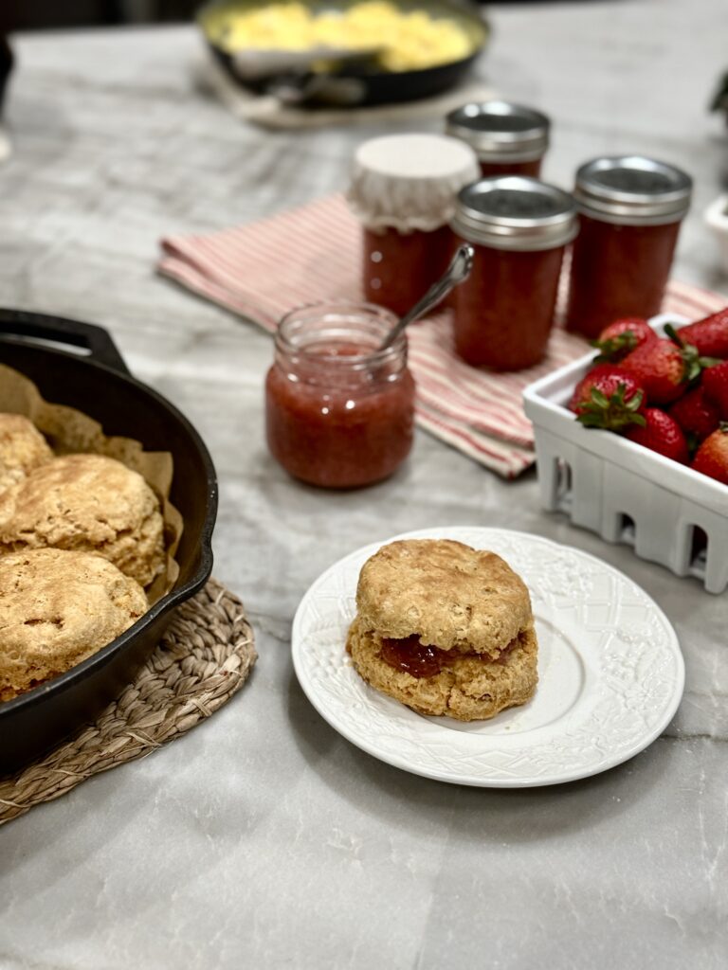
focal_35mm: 48
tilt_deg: -32.3
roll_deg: -1.6
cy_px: 485
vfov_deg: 39.7
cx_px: 364
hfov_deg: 30.3
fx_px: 1346
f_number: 1.78
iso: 250
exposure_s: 1/60
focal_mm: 6.76
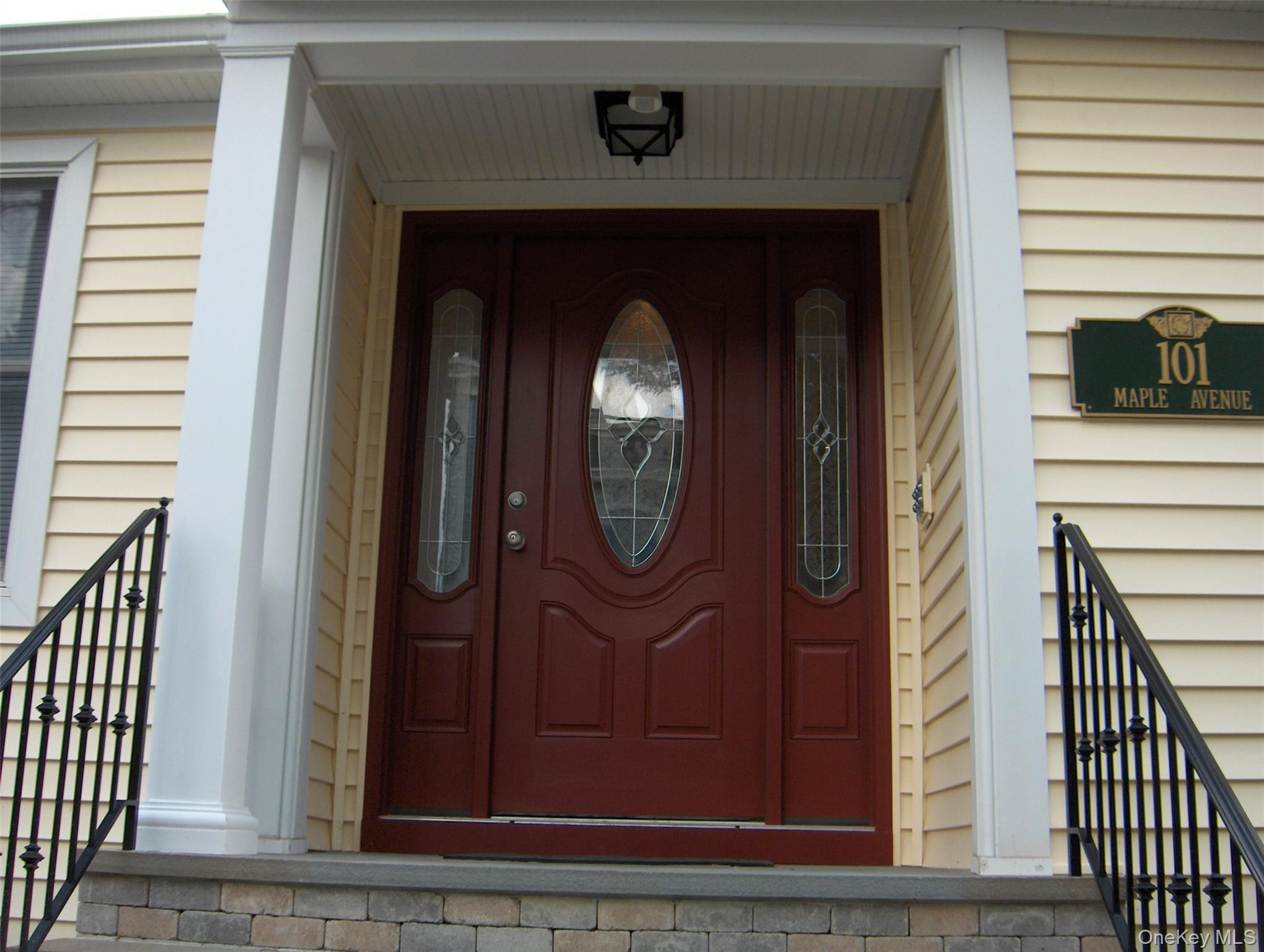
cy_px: 476
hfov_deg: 47.8
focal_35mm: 39
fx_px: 1426
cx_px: 632
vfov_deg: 36.9
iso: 102
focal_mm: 8
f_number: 2.8
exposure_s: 1/300
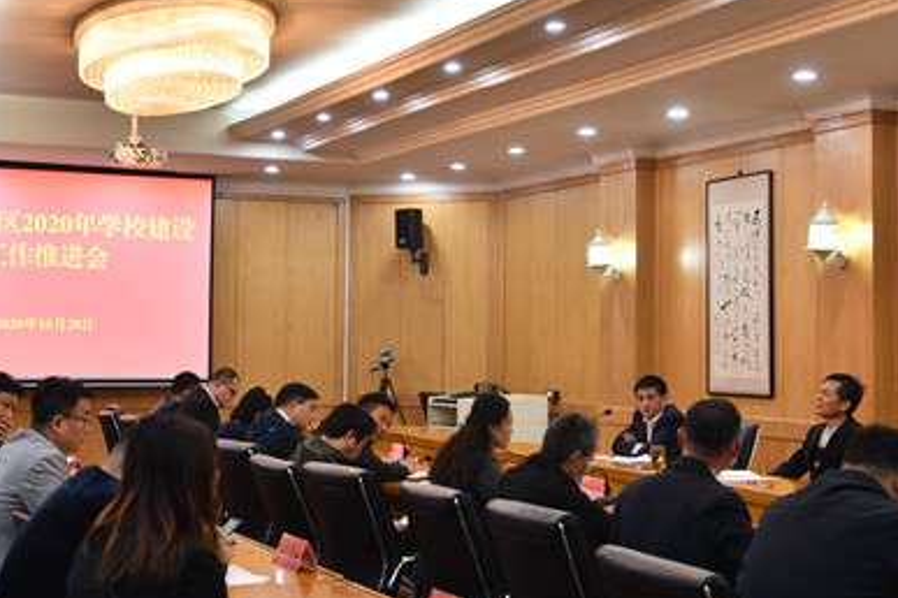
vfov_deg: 21.9
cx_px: 464
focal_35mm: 62
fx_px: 1546
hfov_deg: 32.4
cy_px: 280
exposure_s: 1/40
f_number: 5
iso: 500
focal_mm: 40
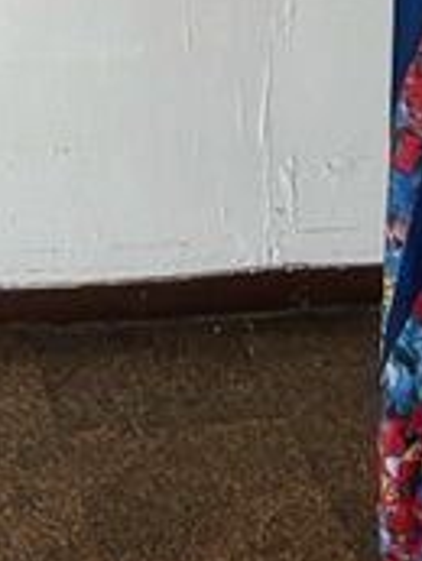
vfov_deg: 16.9
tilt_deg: -11.3
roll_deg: +5.4
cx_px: -292
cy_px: -441
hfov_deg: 14.0
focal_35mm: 96
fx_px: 1559
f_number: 1.5
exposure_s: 1/50
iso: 125
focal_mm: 5.7
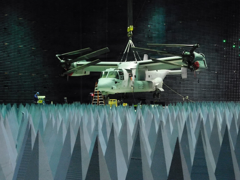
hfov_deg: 37.5
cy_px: 90
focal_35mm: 51
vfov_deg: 28.6
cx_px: 120
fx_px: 354
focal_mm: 9
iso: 1250
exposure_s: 1
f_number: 3.8
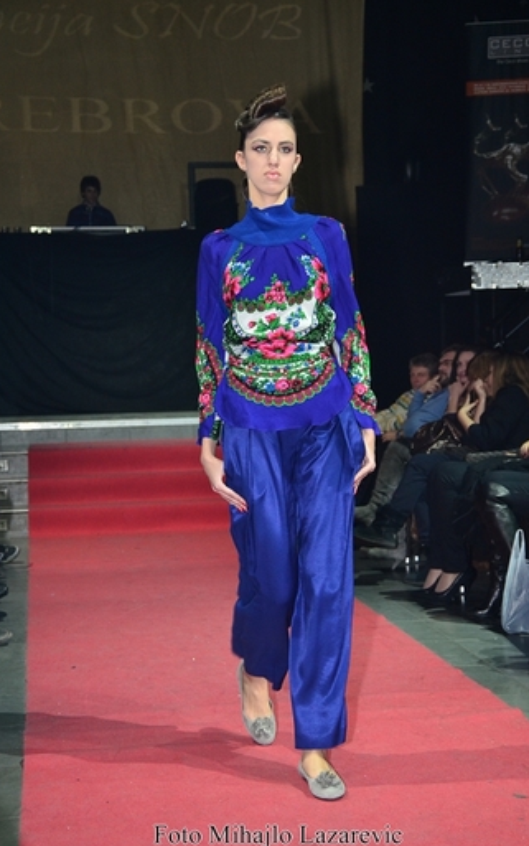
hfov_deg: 18.7
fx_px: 1602
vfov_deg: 29.6
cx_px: 279
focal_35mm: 70
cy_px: 425
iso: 800
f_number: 5.6
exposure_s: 1/125
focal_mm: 45
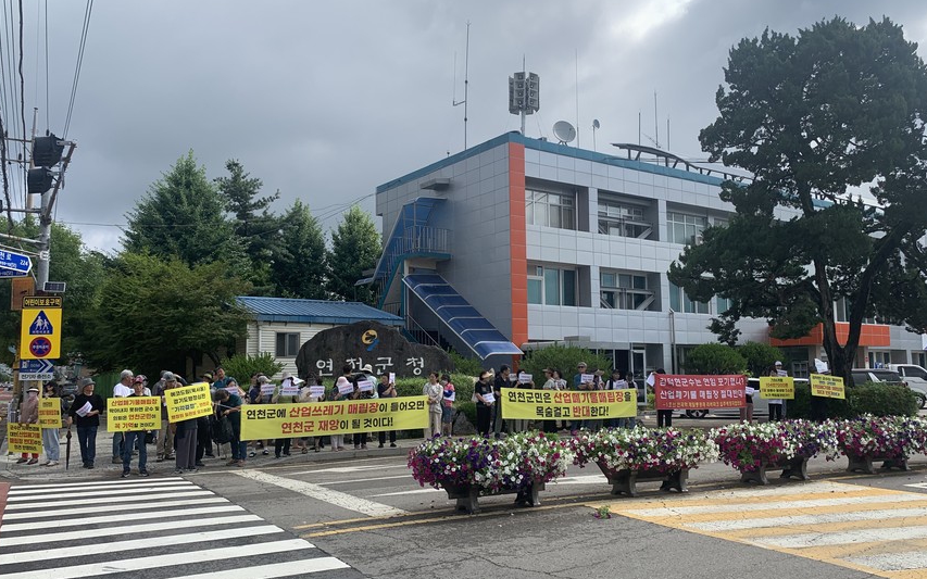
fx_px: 783
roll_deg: +0.2
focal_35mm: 31
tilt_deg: +8.4
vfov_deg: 40.6
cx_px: 473
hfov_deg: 61.2
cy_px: 307
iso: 25
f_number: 1.8
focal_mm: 4.25
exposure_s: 1/2481
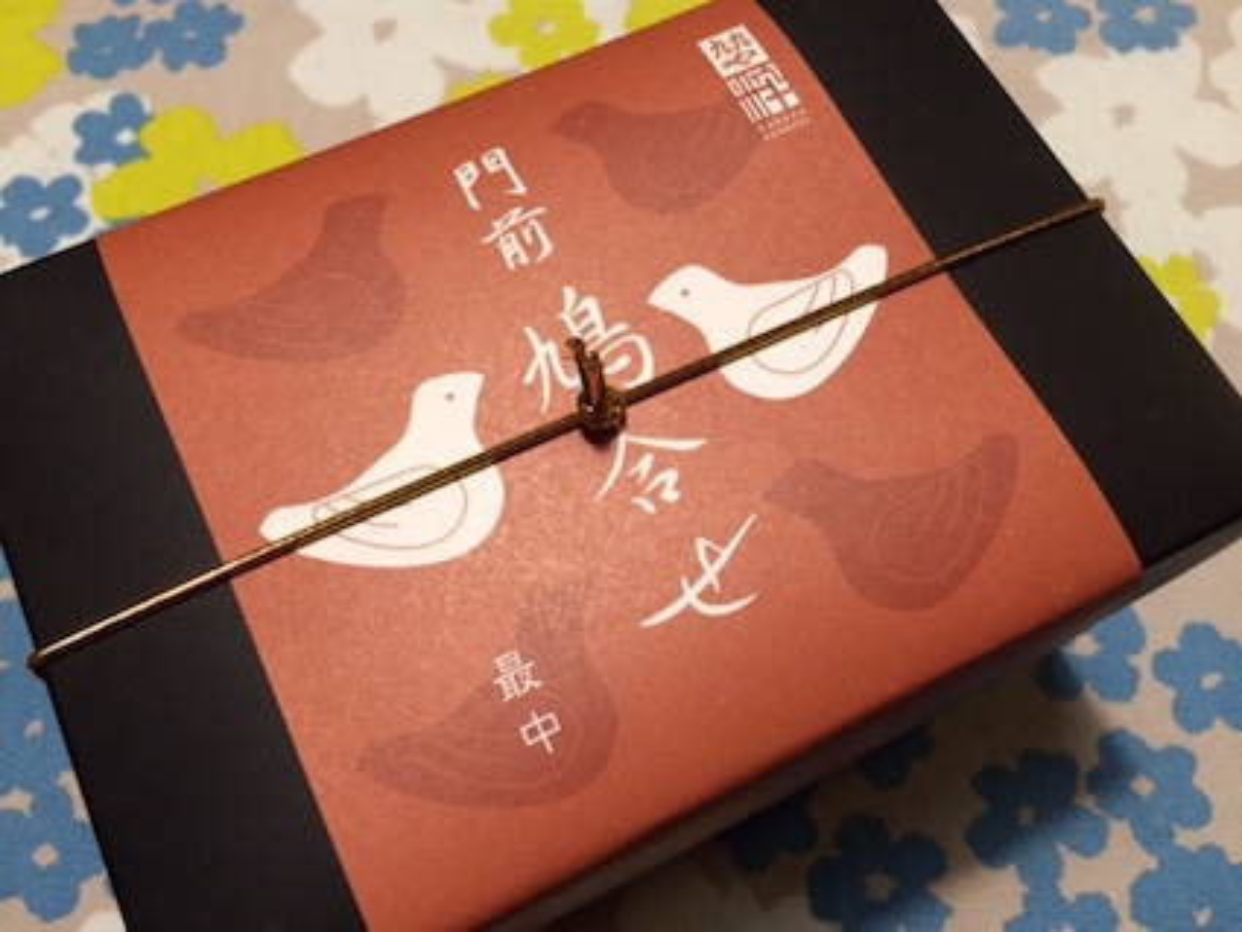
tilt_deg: -70.6
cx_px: 621
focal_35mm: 29
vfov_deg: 48.2
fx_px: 1041
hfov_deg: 61.6
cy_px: 466
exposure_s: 1/30
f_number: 2.2
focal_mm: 4.15
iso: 160
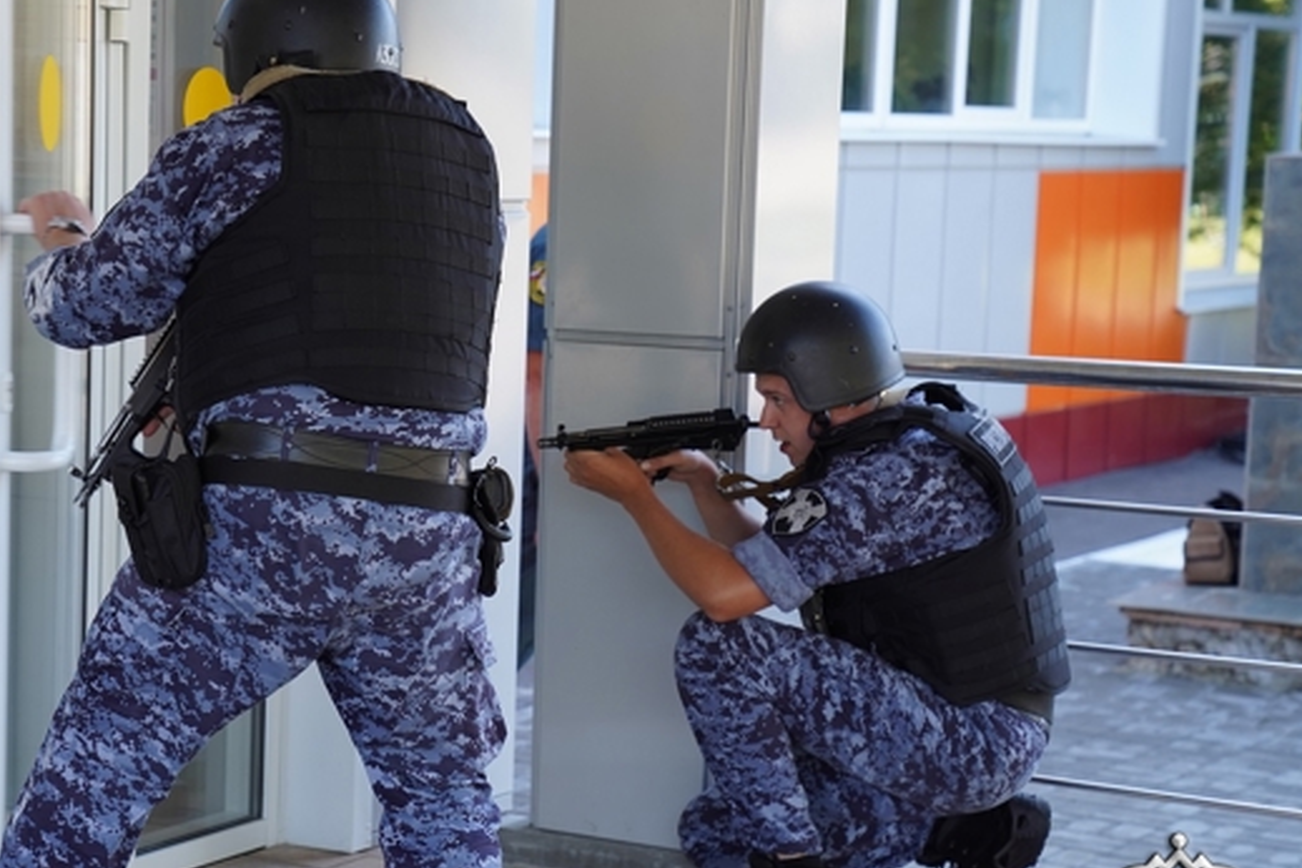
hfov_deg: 21.6
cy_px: 502
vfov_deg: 14.5
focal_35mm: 94
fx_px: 3399
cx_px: 396
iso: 250
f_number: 4
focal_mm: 65
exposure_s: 1/160
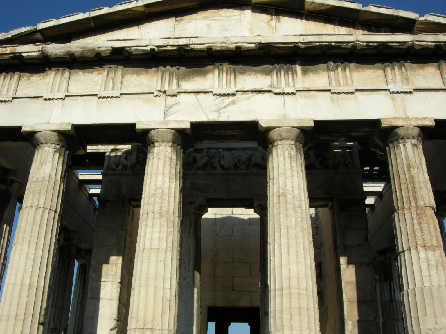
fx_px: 464
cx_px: 223
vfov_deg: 39.7
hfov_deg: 51.4
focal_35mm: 36
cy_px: 167
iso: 64
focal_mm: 7.5
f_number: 6.1
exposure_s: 1/310
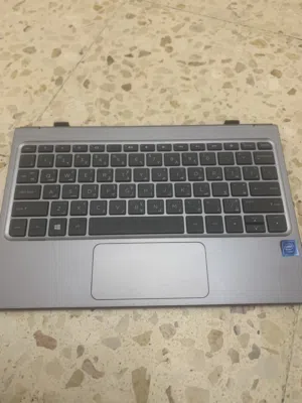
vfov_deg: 67.3
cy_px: 202
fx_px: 302
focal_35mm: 26
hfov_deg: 53.1
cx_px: 151
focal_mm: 4.25
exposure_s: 1/60
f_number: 1.8
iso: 200
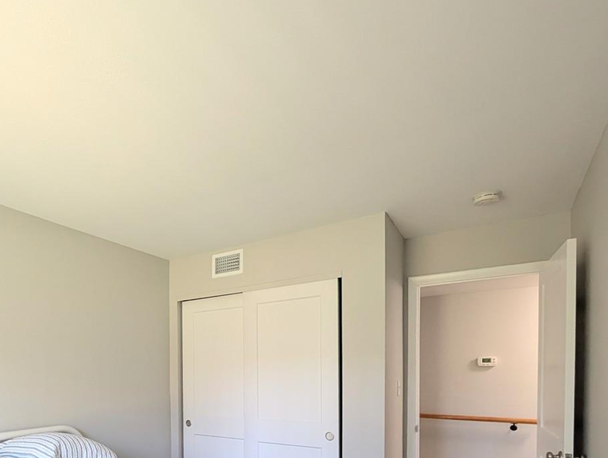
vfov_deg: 57.7
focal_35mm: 21
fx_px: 369
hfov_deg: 76.0
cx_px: 196
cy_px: 381
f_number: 1.7
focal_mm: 2.02
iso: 135
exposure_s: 1/96.2
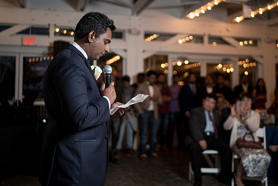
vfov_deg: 32.1
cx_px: 157
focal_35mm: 42
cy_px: 75
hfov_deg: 46.6
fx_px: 322
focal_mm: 35
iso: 250
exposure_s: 1/200
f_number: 1.4
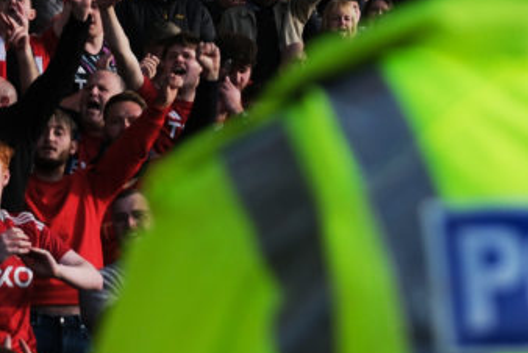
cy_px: -2
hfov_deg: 9.0
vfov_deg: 6.0
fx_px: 3332
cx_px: 412
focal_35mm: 227
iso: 400
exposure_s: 1/3200
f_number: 2.8
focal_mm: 50
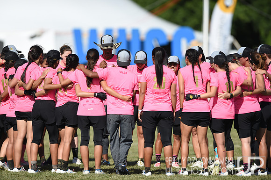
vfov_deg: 3.4
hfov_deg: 5.2
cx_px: 136
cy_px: 90
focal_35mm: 400
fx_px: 3007
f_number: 3.5
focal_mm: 400
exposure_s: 1/2000
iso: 100
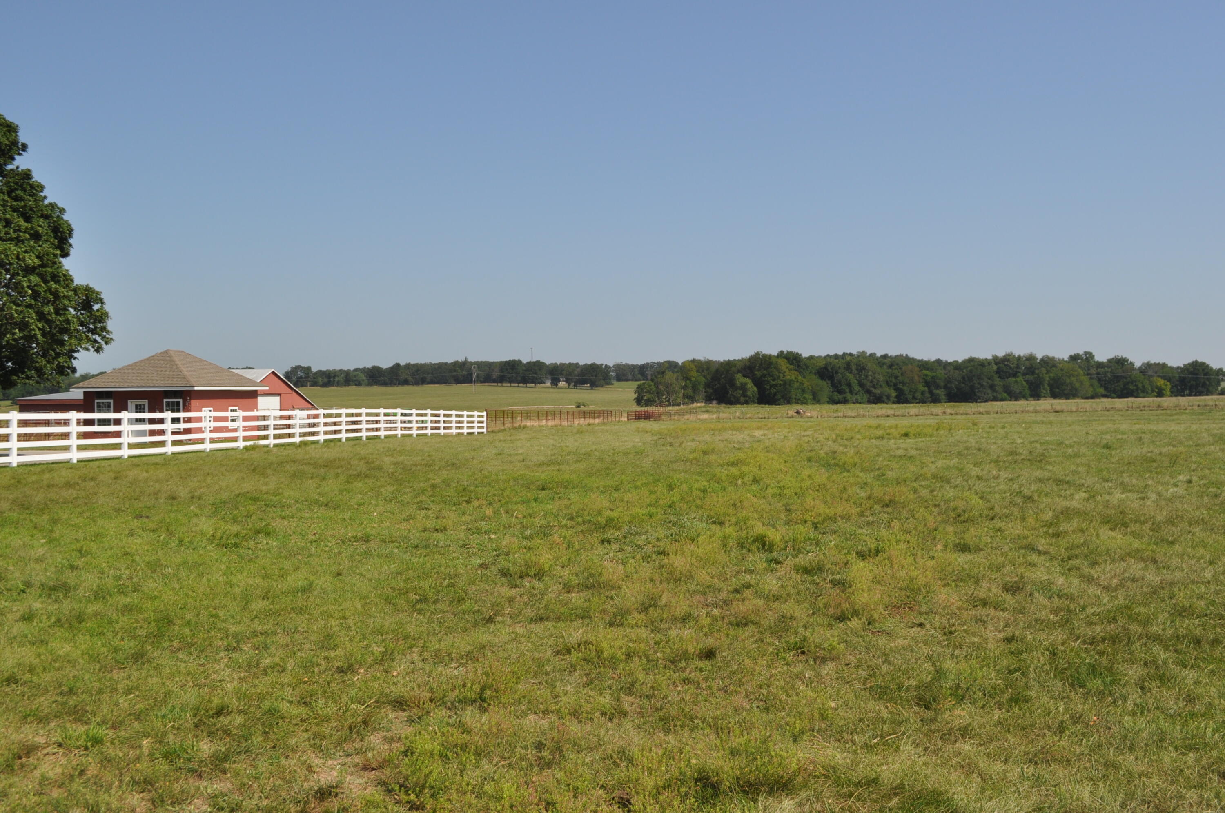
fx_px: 1121
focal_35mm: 33
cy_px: 406
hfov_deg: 57.3
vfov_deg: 39.9
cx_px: 612
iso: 200
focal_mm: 22
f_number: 10
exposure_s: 1/400
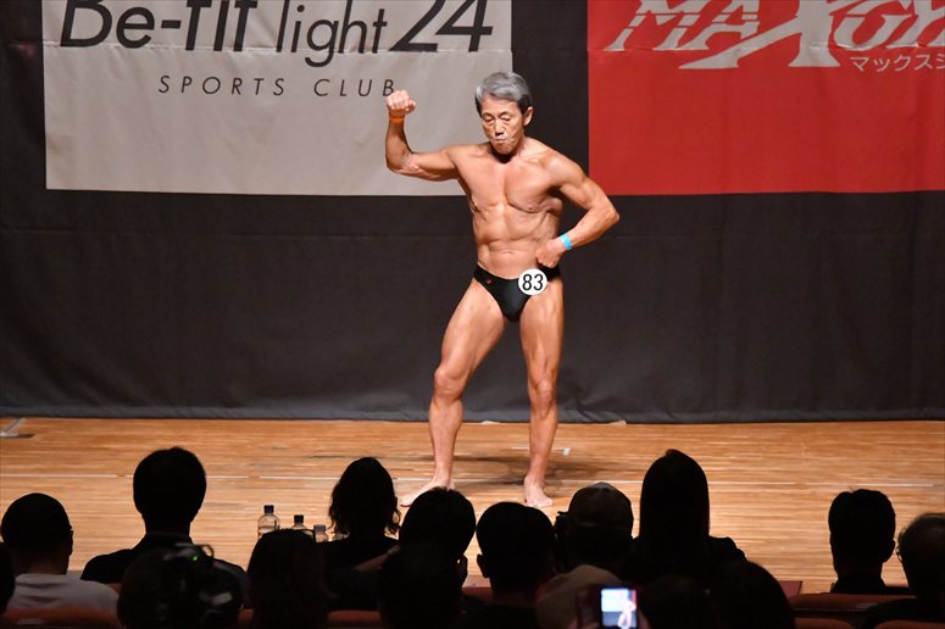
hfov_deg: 8.6
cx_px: 472
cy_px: 314
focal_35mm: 240
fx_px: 6297
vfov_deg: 5.7
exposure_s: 1/400
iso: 12800
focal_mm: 160
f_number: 5.6
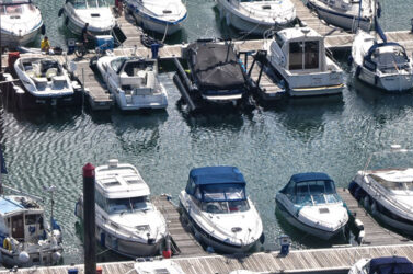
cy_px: 78
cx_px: 74
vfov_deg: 5.3
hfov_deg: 7.9
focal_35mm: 260
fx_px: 2978
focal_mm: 85
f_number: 10
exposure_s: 1/320
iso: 200
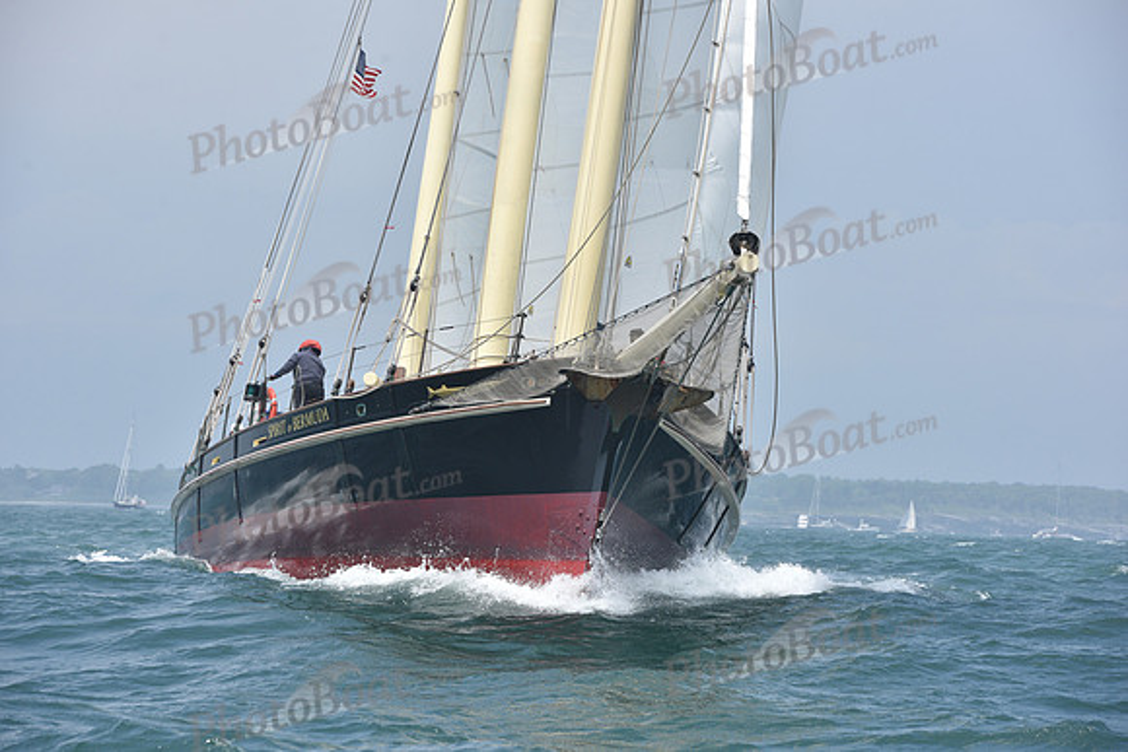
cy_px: 376
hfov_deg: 12.8
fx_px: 5014
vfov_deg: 8.6
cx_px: 564
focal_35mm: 160
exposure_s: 1/1000
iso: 320
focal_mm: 160
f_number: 8
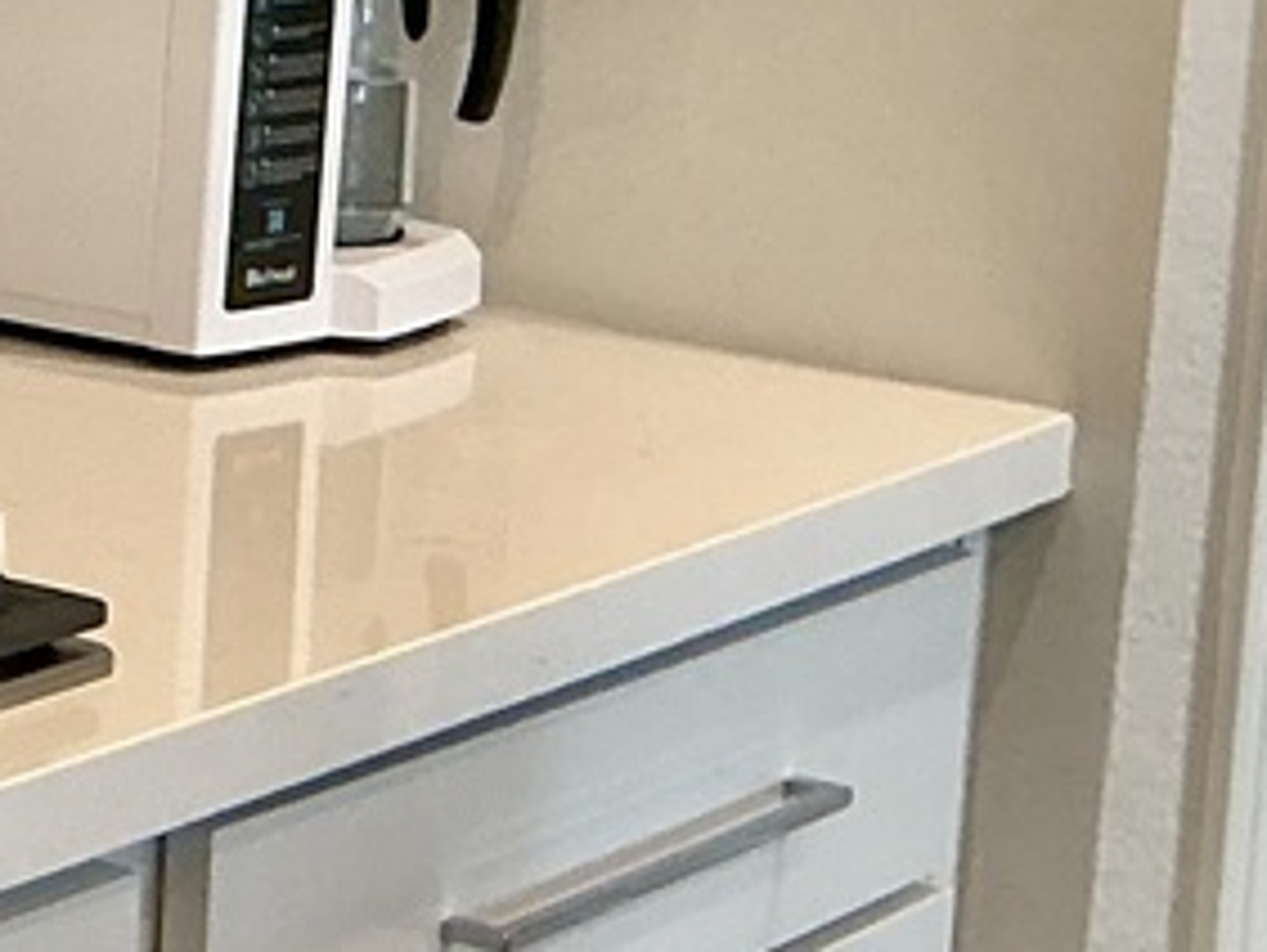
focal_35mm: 148
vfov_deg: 9.9
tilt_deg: -7.1
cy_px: -202
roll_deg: -2.1
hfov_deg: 11.6
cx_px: -1492
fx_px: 5422
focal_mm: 3
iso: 100
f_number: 1.8
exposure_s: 1/60
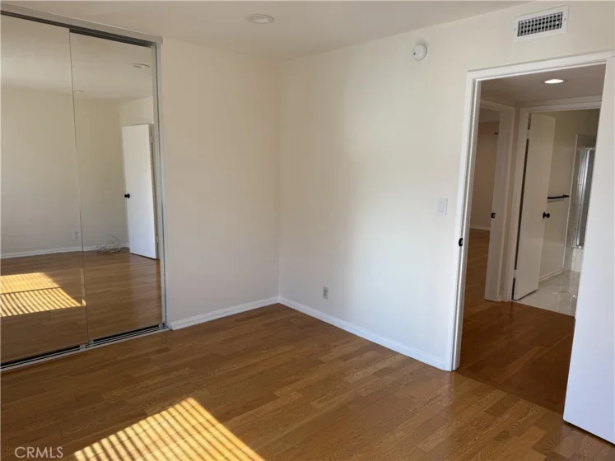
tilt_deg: -8.0
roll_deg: -1.5
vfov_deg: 56.8
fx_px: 426
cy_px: 230
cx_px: 308
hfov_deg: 71.6
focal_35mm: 24
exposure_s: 1/299
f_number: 1.78
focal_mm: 6.76
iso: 80
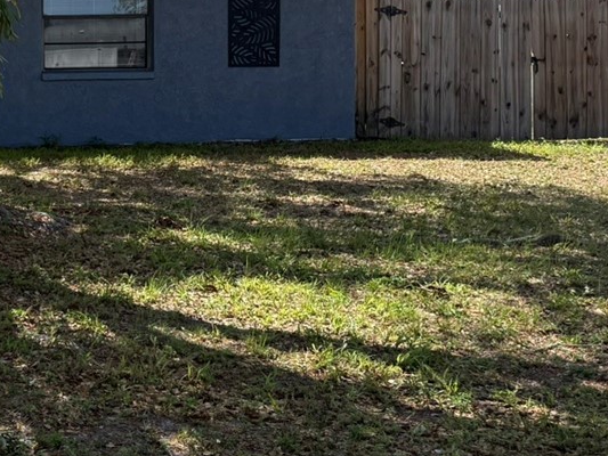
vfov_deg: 20.2
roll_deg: +1.6
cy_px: 93
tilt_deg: -1.0
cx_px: -173
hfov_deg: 23.9
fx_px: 1265
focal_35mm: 72
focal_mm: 6.76
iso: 100
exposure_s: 1/2370
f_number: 1.78
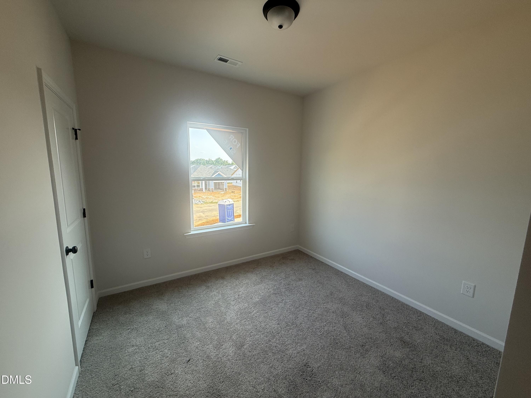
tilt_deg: -6.9
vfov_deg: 85.7
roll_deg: -0.6
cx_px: 266
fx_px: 215
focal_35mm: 14
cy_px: 199
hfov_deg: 102.1
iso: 64
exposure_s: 1/157
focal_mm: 2.22
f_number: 2.2
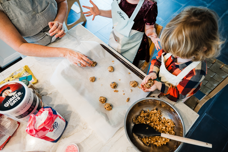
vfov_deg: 53.1
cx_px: 114
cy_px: 76
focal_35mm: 24
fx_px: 152
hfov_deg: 73.8
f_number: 2.8
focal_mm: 24
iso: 2500
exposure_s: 1/320
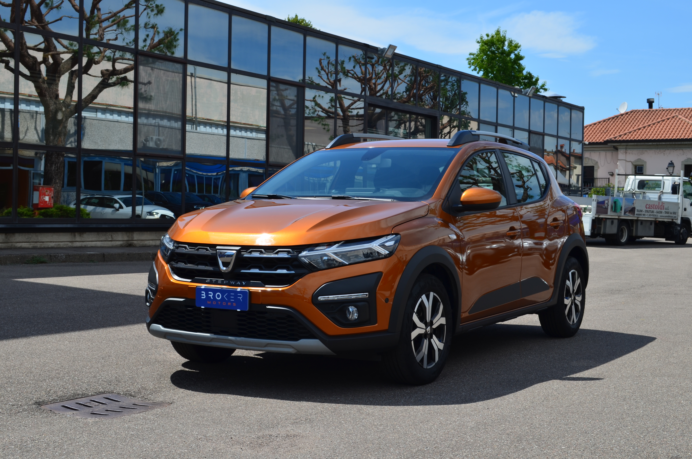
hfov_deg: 37.9
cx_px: 346
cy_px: 230
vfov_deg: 25.6
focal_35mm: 52
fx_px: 1007
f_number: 11
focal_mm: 35
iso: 100
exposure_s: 1/160
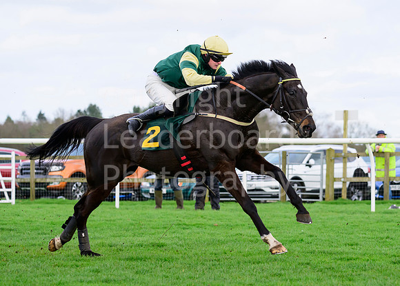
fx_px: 2381
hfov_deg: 9.6
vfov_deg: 6.9
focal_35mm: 209
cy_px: 149
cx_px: 224
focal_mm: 160
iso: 1250
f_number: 6.3
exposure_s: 1/1600
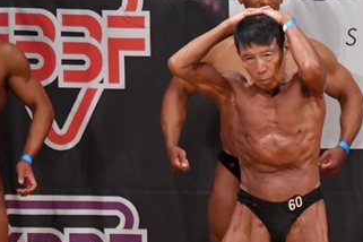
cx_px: 400
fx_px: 6564
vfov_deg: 2.1
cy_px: 243
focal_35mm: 651
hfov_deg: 3.2
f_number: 5.6
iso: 7200
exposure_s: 1/400
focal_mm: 180
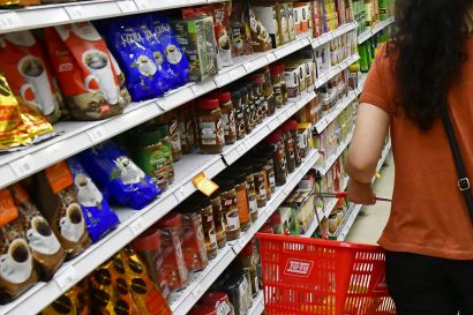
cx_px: 470
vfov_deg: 22.3
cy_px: 256
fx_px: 788
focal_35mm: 60
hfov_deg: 31.0
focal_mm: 16
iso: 3200
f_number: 5
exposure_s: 1/250
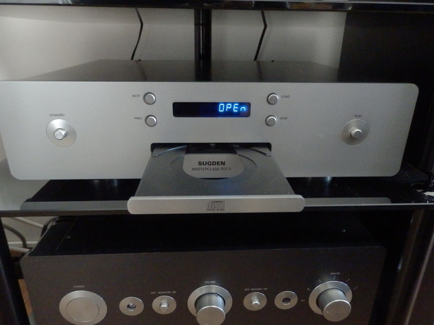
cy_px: 162
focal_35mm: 25
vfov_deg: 54.9
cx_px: 217
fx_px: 313
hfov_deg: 69.4
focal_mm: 4.5
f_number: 3
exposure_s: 1/20
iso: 1600
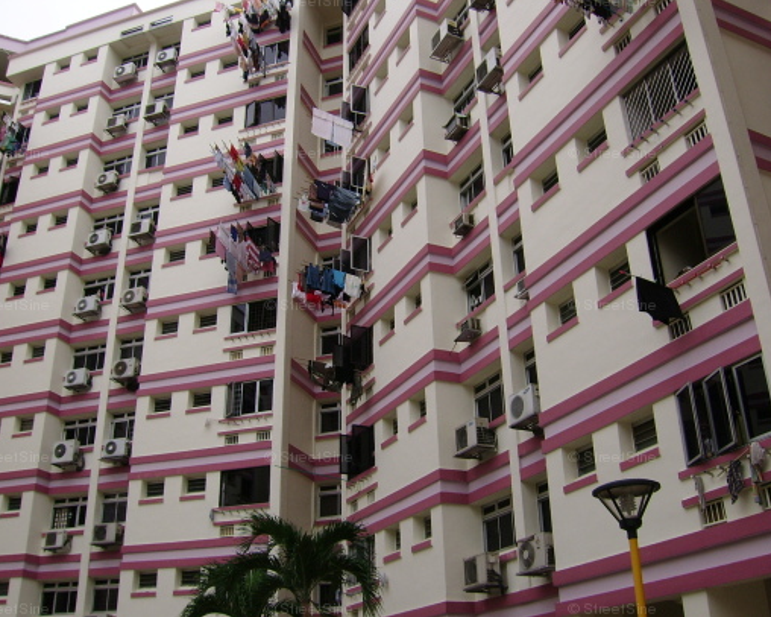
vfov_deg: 40.1
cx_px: 378
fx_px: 844
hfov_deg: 49.1
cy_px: 307
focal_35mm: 37
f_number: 5.8
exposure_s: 1/420
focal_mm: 5.95
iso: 50
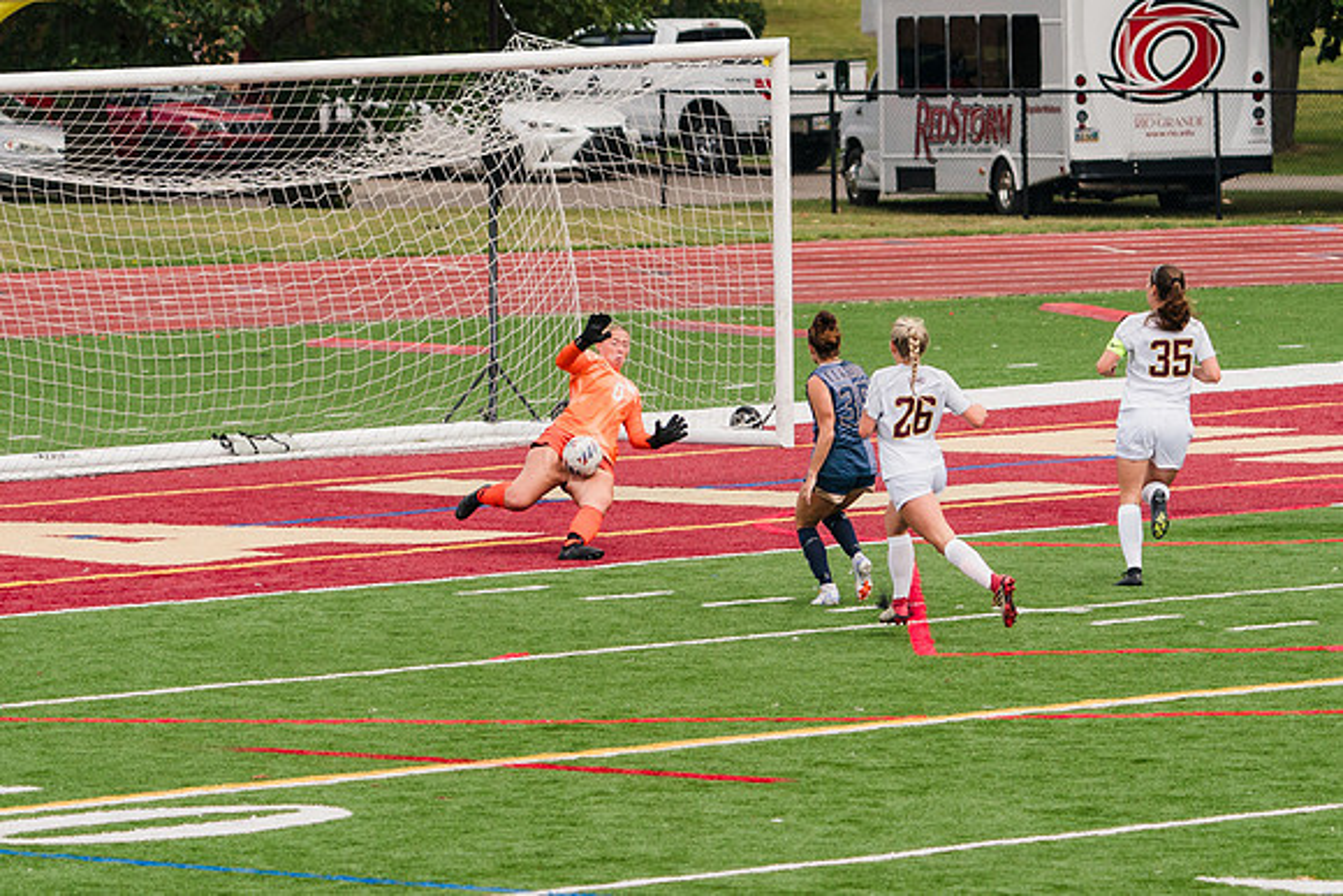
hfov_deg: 6.3
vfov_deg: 4.2
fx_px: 12122
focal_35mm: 325
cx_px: 667
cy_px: 361
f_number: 5.6
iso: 500
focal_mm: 200
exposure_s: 1/1600
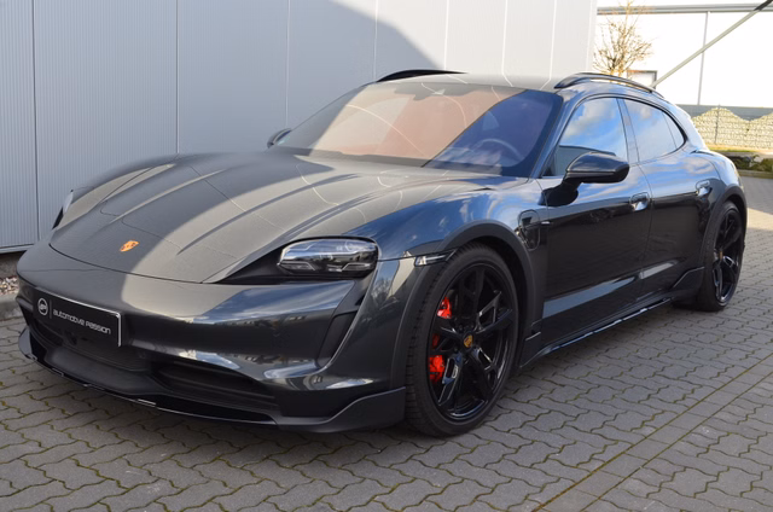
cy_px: 256
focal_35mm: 39
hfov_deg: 49.6
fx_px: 836
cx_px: 386
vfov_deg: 34.1
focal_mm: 26
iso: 320
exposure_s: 1/60
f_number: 10
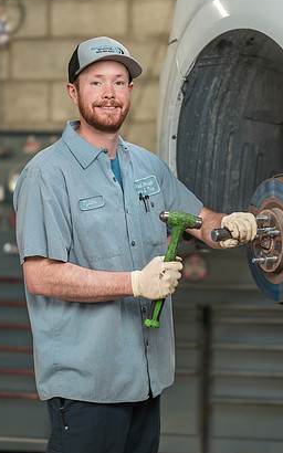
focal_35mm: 95
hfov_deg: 13.8
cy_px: 214
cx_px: 139
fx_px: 1173
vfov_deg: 21.9
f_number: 2
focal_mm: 85
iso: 800
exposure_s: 1/200
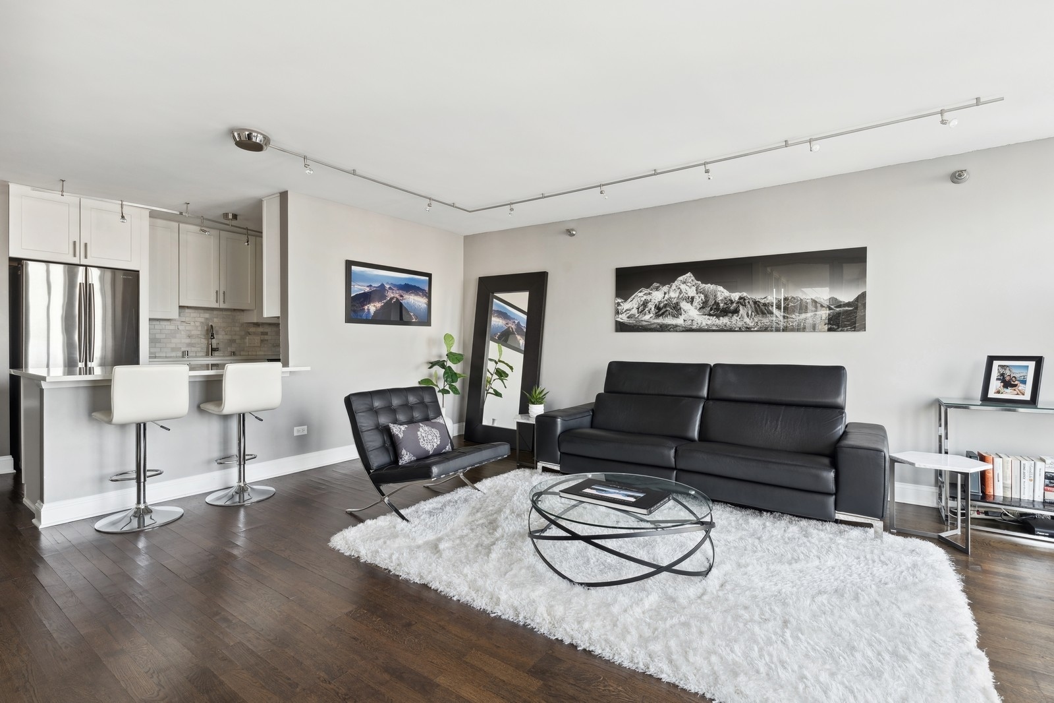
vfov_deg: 73.7
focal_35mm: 16
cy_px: 352
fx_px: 468
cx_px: 527
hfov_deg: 96.7
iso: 320
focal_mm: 16
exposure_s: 1/20
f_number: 8
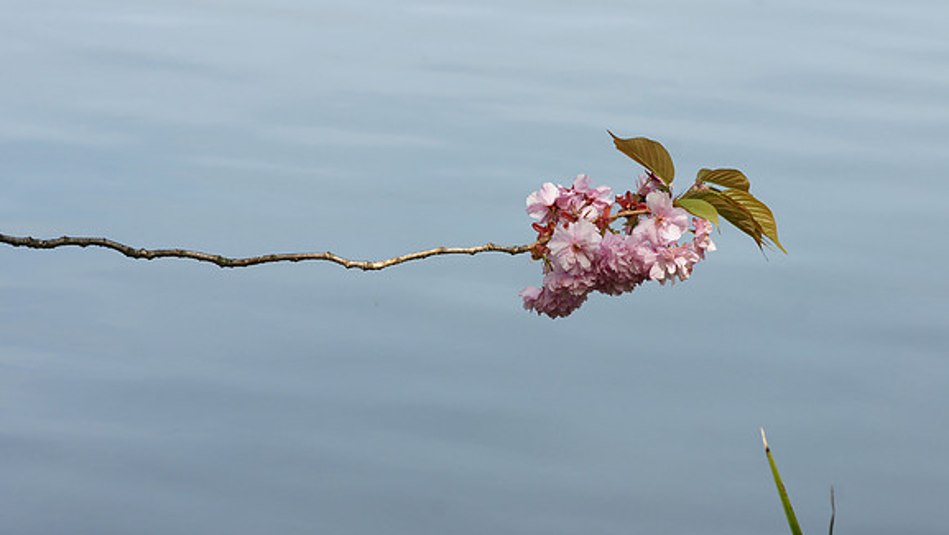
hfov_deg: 13.6
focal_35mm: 158
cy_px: 309
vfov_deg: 7.7
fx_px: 3977
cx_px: 475
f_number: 8
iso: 250
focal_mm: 100
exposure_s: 1/125
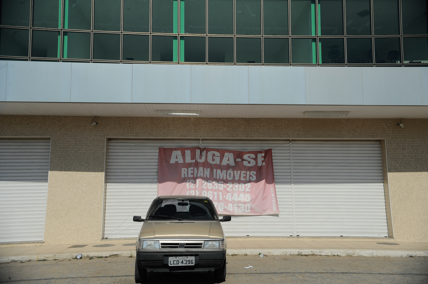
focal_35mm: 34
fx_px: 404
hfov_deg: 55.8
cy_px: 142
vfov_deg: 38.8
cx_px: 214
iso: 200
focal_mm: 34
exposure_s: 1/2000
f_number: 8
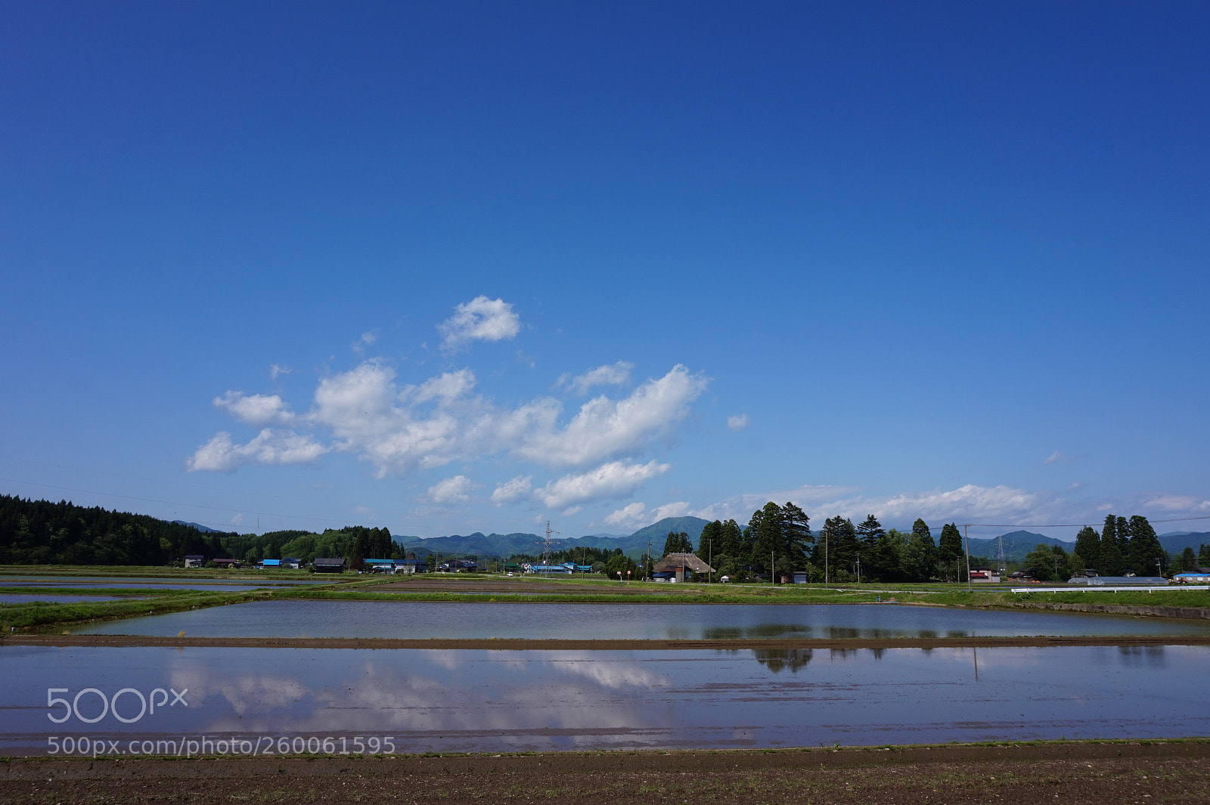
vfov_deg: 53.1
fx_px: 806
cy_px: 402
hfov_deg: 73.8
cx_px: 605
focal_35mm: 24
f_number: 11
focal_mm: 16
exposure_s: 1/250
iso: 100
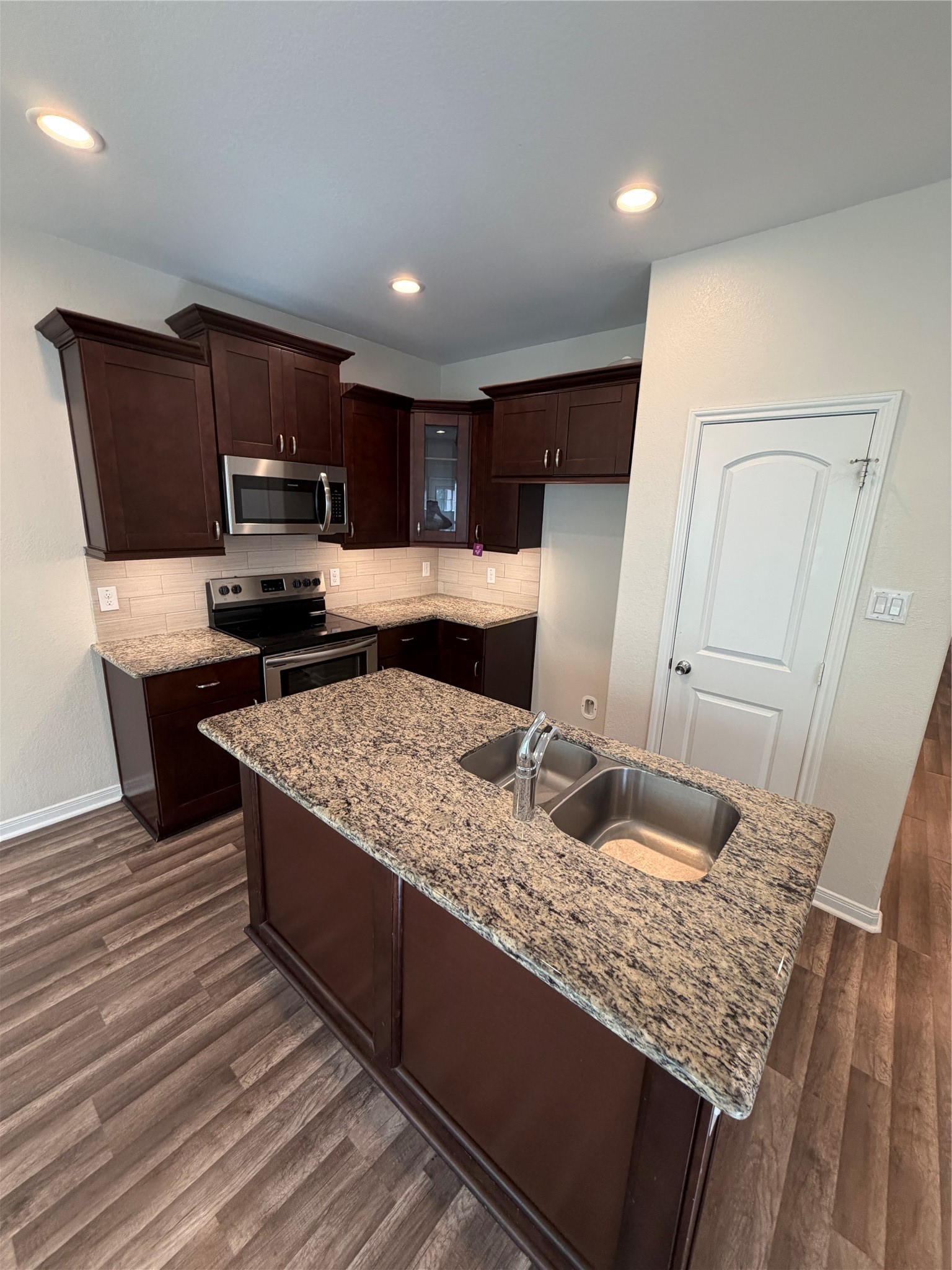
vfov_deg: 102.1
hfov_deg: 85.7
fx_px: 513
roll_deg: -2.2
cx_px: 476
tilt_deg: -13.9
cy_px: 635
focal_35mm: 14
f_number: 2.2
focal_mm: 2.22
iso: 250
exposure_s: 1/120
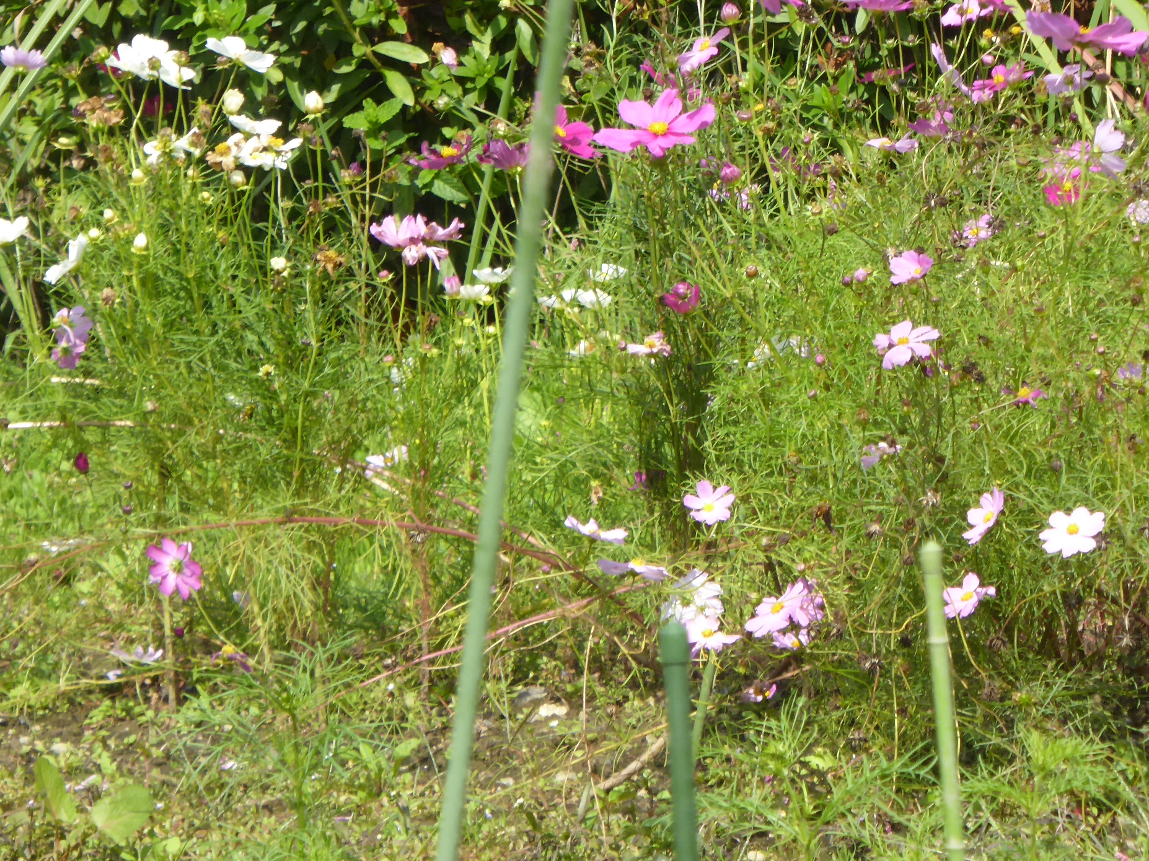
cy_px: 310
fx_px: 17689
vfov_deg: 2.8
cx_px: 749
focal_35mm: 533
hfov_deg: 3.7
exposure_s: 1/320
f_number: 6
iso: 200
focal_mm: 62.1
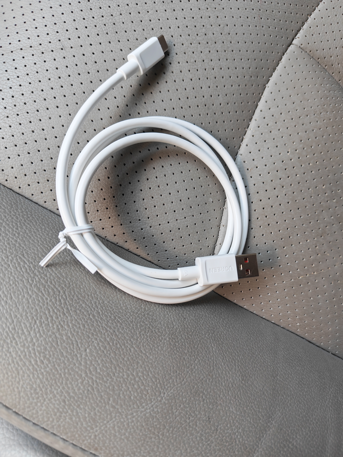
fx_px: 317
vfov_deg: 71.6
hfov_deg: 56.8
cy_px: 228
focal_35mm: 24
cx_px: 172
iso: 320
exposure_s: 1/100
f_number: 1.9
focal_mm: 6.12
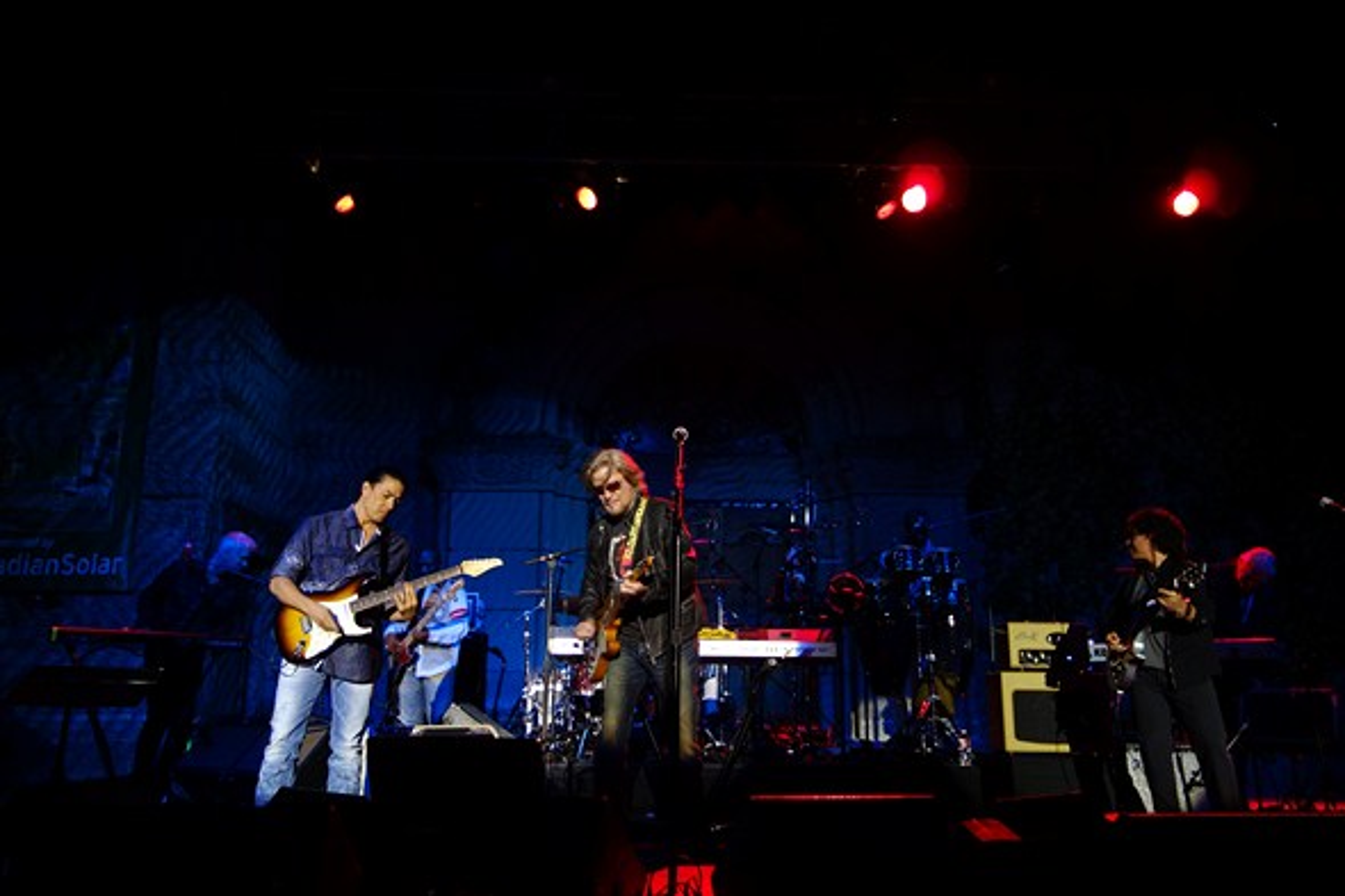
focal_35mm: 28
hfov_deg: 65.5
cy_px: 448
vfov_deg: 46.4
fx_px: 1046
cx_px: 672
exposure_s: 1/30
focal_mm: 10.4
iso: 125
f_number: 1.8
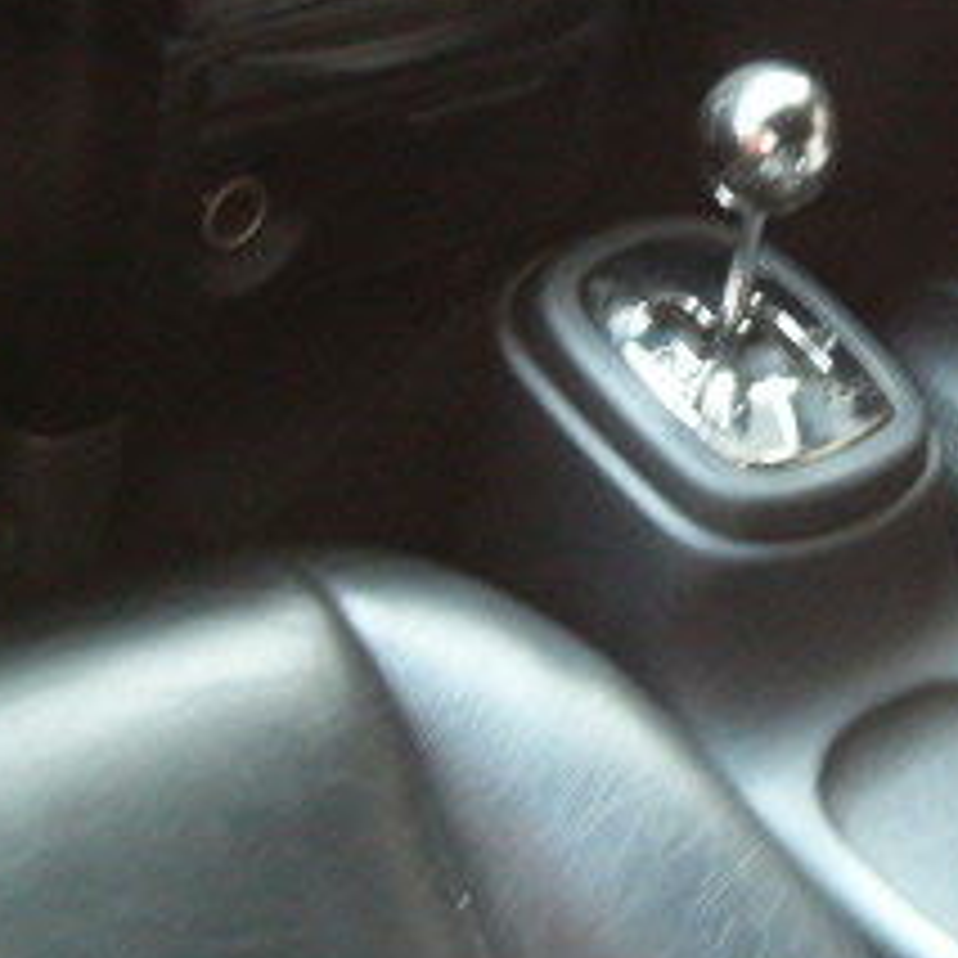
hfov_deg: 18.5
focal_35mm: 93
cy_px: 225
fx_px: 2912
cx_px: 805
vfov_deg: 18.5
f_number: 2.8
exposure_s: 1/8
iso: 200
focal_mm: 5.8
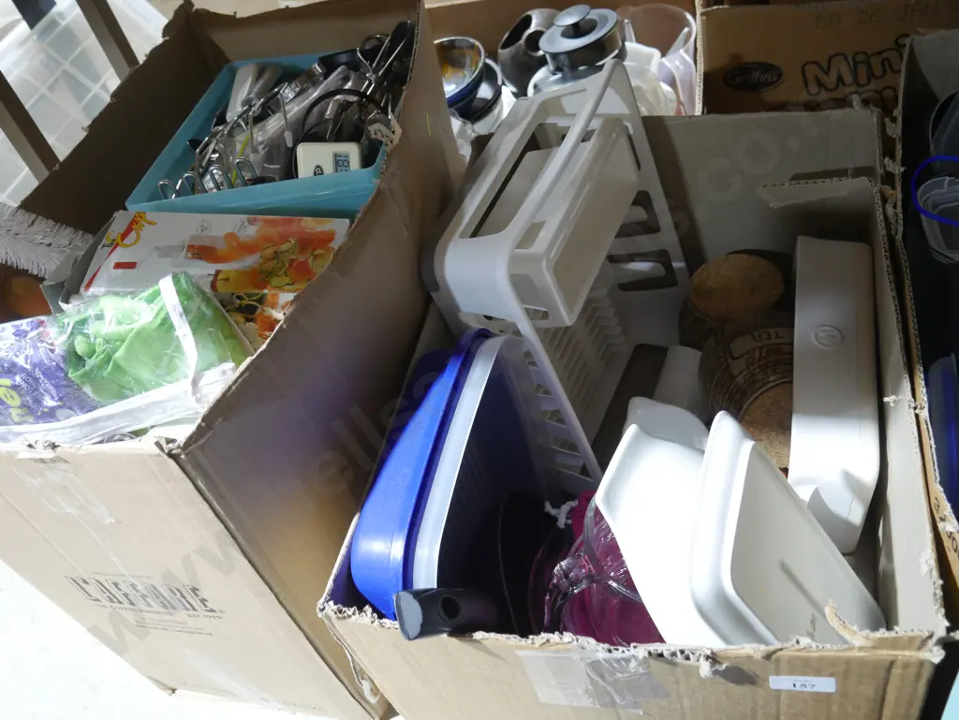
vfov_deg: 41.8
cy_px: 360
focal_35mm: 34
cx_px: 480
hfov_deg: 53.9
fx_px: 942
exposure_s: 1/60
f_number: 4
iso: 2000
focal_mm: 17
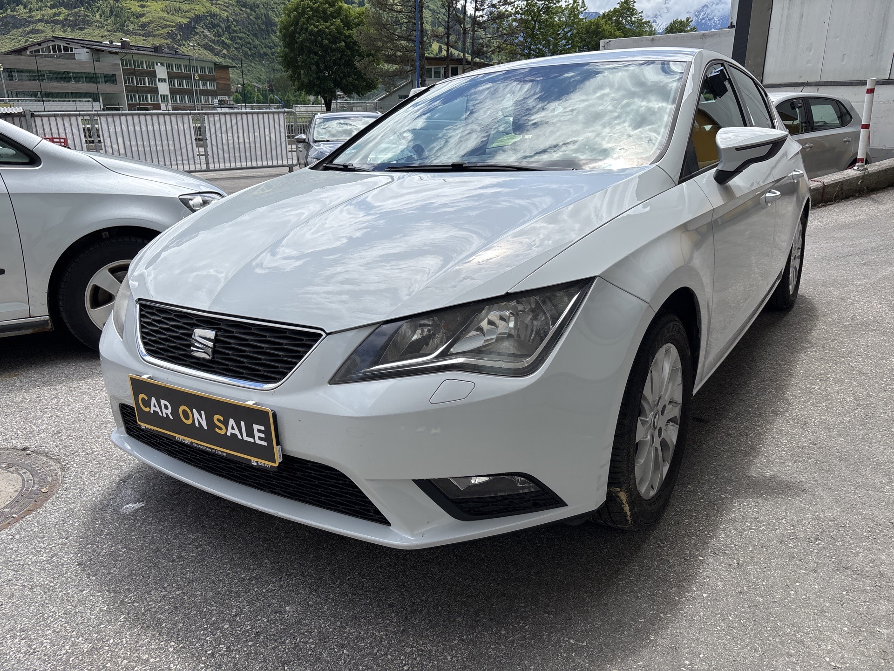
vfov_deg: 53.1
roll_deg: +1.4
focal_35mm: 26
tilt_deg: -17.5
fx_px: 671
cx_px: 447
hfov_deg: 67.3
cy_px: 336
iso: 50
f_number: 1.6
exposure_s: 1/3650
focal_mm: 5.96
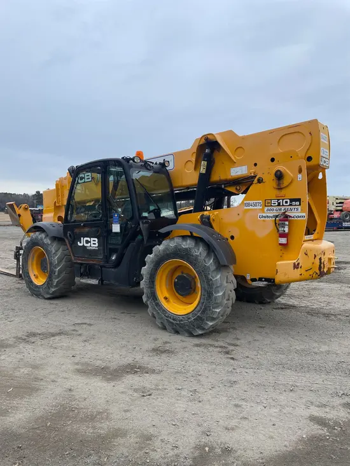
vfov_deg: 67.3
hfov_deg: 53.1
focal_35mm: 26
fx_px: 350
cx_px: 175
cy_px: 233
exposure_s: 1/924
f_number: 1.6
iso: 32
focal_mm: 4.2
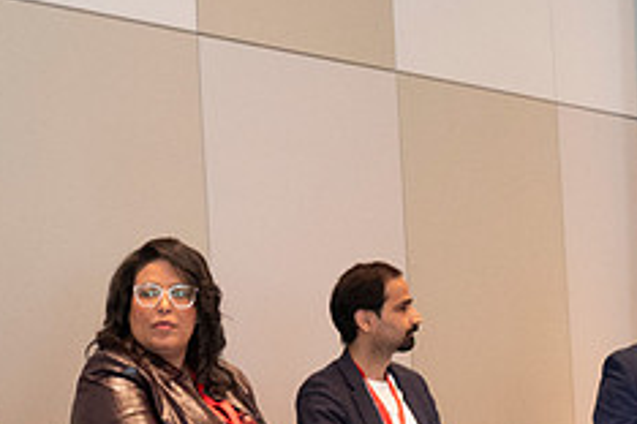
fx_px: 2636
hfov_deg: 13.7
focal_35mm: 149
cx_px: 182
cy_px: 404
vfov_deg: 9.2
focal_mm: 40
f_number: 5
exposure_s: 1/60
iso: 3200
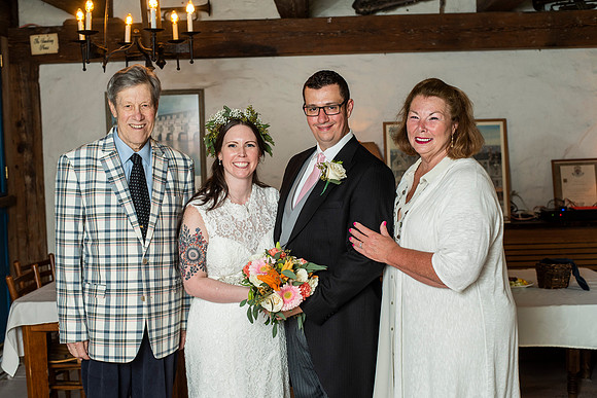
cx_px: 298
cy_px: 199
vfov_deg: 27.0
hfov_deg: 39.6
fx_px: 829
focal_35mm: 50
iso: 500
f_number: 4
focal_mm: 50
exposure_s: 1/80
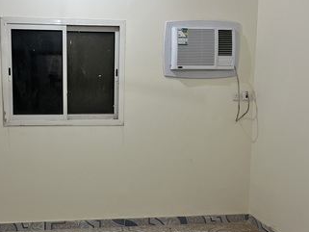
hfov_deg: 48.9
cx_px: 93
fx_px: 330
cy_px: 108
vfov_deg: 38.7
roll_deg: -0.7
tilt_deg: -5.4
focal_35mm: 37
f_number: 1.5
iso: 125
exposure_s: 1/120
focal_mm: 5.7
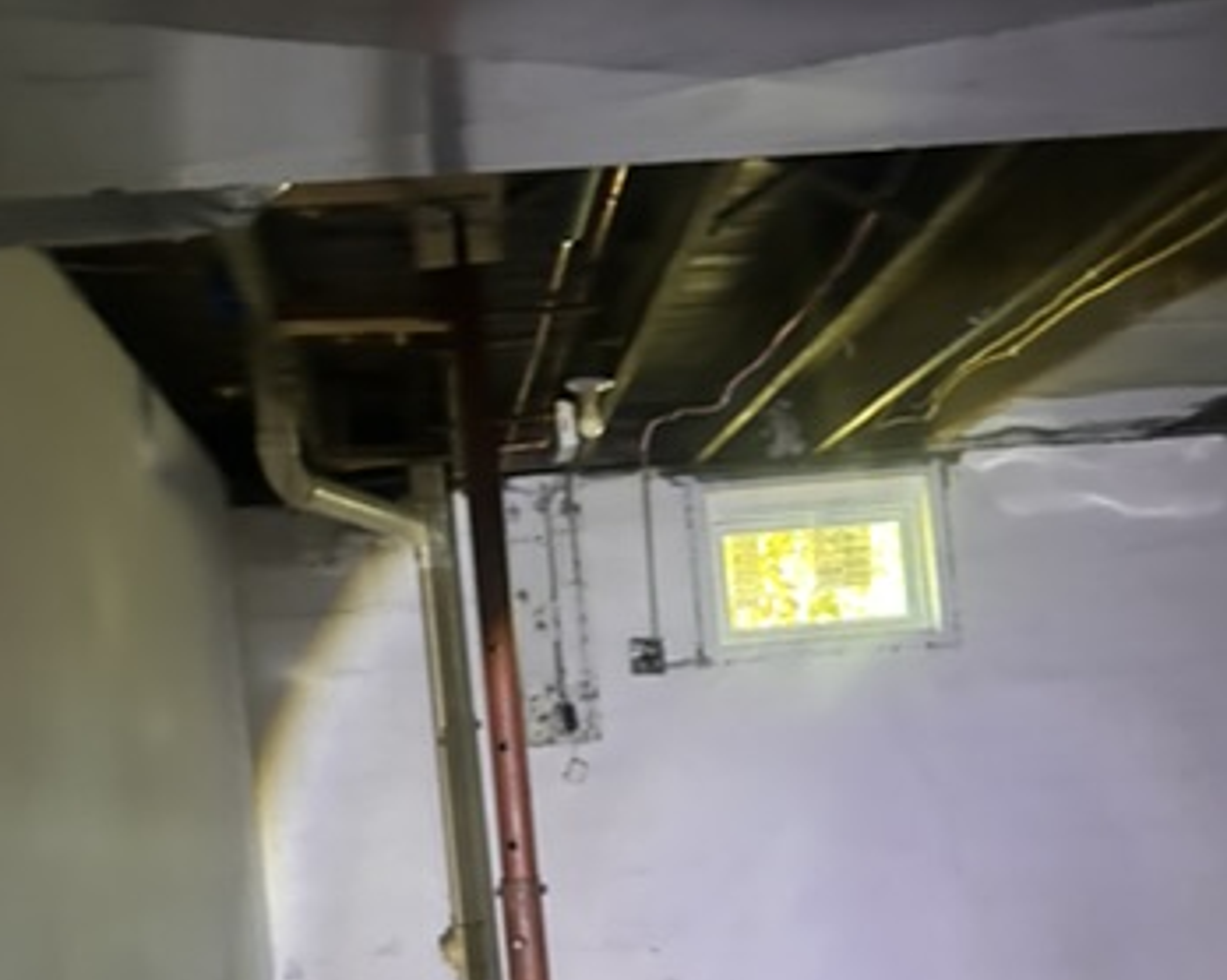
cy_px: 754
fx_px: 1270
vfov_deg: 40.8
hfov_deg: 51.6
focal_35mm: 35
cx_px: 603
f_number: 1.5
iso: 500
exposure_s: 1/42
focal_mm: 5.7
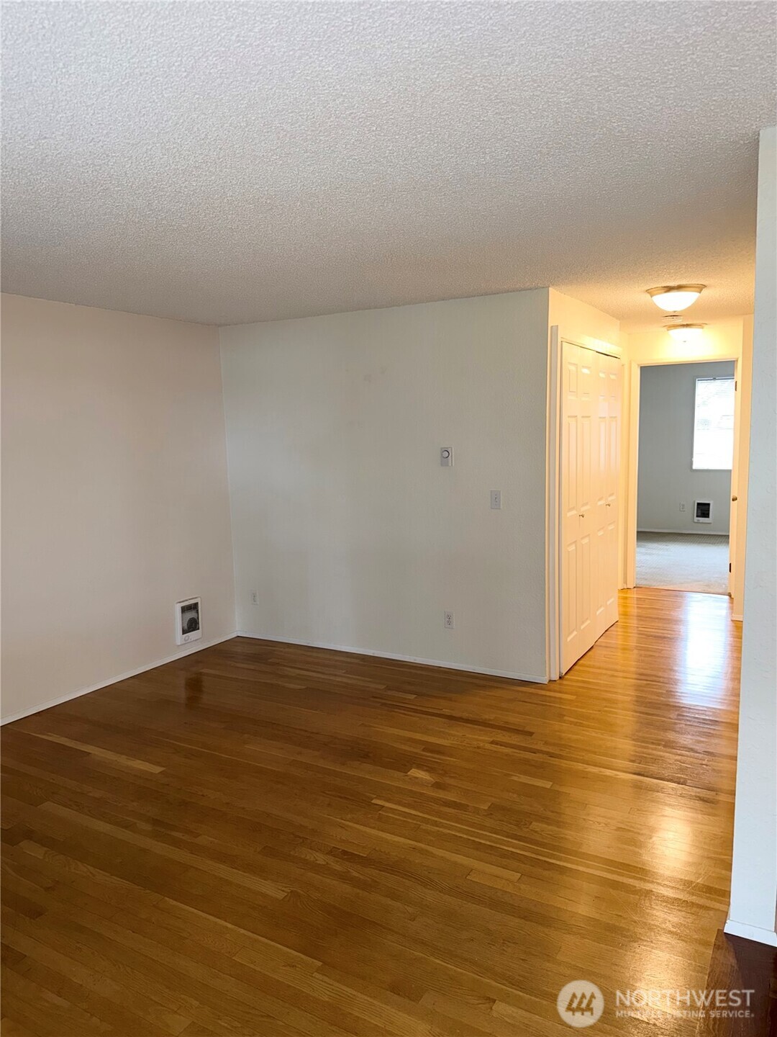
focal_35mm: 24
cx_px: 388
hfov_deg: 56.8
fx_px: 718
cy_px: 518
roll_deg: +1.2
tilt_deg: -6.8
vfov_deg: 71.6
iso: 50
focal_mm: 6.76
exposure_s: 1/19
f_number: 1.78
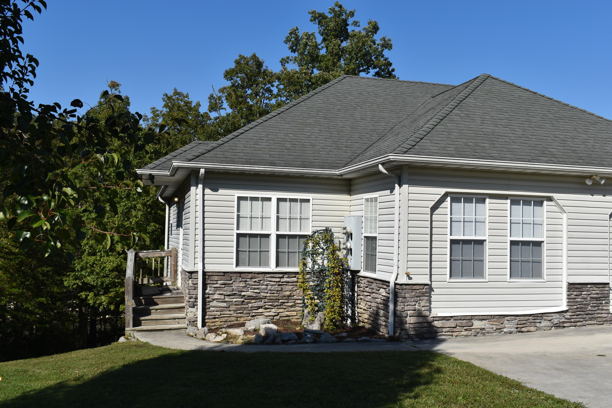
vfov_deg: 36.9
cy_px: 204
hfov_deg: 53.1
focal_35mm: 36
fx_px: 612
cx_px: 306
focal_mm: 24
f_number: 10
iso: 100
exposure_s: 1/400
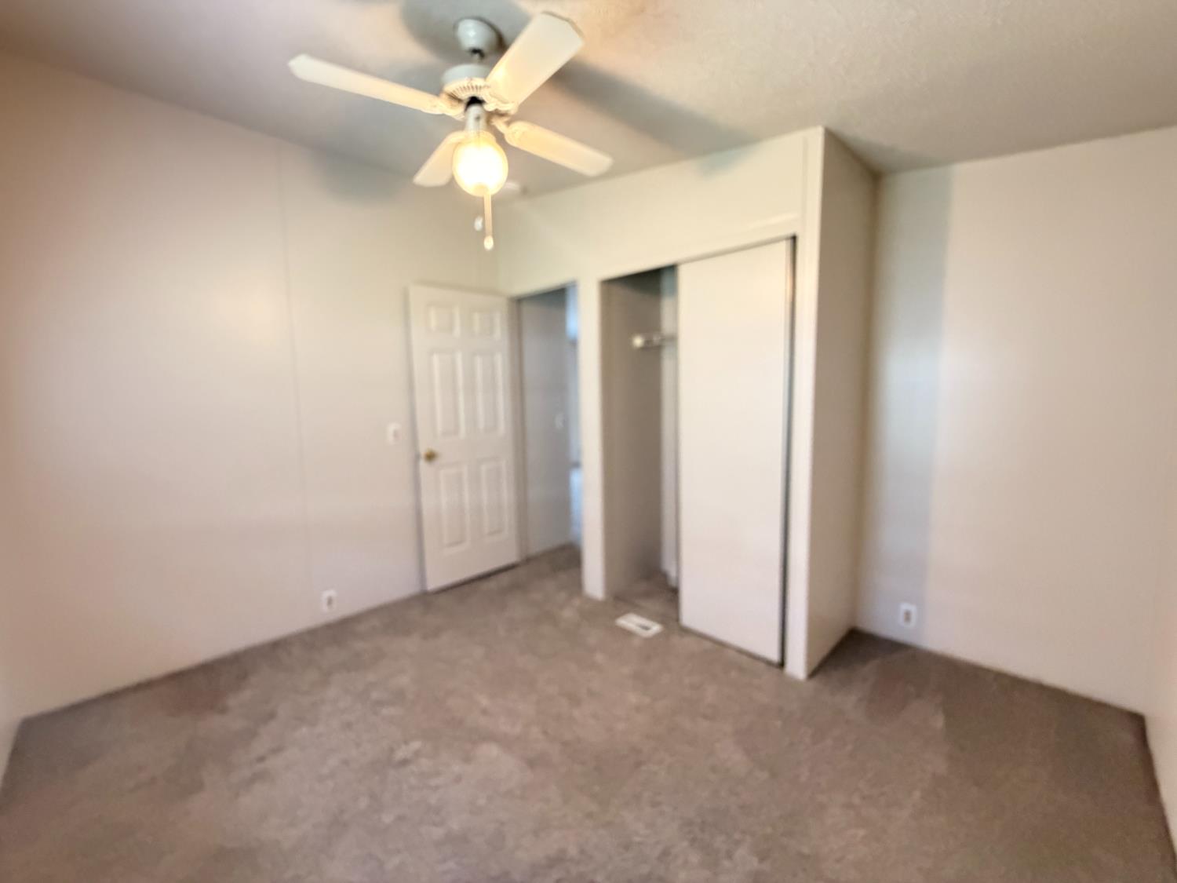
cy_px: 442
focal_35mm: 14
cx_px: 588
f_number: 2.2
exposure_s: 1/40
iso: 1000
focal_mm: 2.22
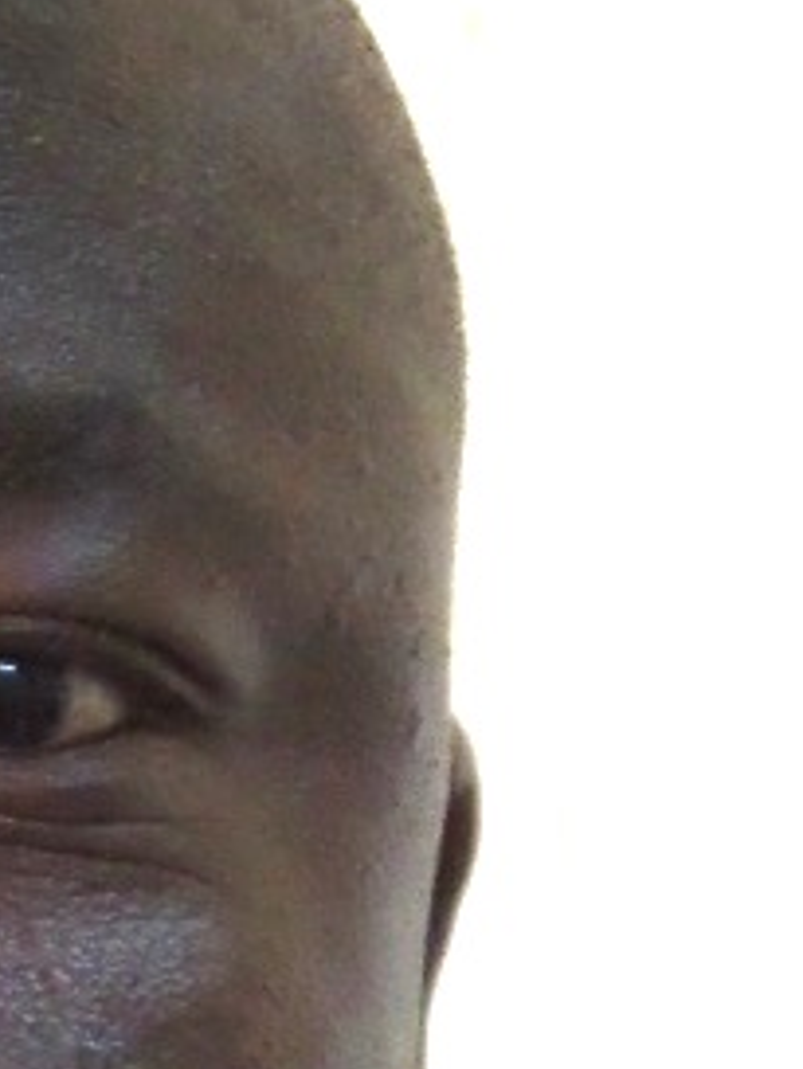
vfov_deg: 10.1
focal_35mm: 195
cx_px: -364
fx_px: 6027
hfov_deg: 7.5
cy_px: 1057
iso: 480
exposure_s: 1/45
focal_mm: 9.2
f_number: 3.4
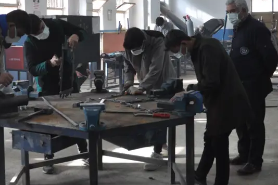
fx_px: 400
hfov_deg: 38.2
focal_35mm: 52
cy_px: 61
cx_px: 121
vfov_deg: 25.9
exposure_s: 1/100
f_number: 5
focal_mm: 21
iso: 500
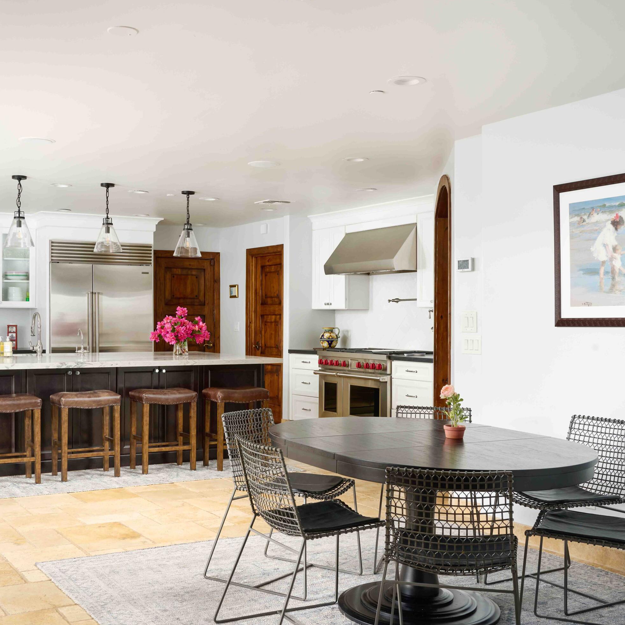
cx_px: 259
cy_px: 317
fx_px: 878
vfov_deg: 39.2
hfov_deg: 39.0
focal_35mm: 43
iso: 400
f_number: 11
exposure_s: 1/3
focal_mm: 33
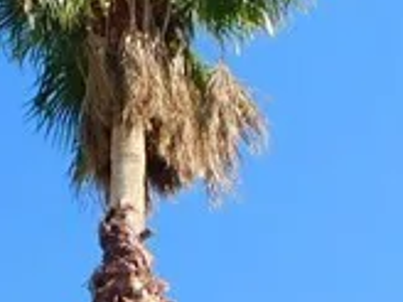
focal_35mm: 144
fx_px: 1676
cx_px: -17
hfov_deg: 13.5
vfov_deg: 9.6
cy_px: 606
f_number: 3
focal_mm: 4
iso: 125
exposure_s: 1/800
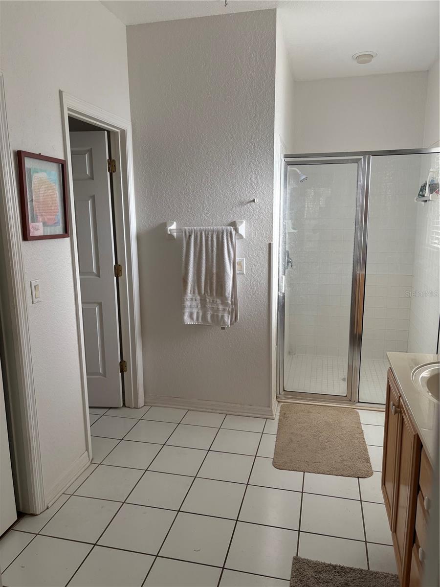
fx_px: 441
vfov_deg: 67.3
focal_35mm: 26
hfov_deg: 53.1
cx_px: 220
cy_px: 294
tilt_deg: -9.9
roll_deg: +1.2
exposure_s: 1/197
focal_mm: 5.96
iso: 100
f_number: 1.6
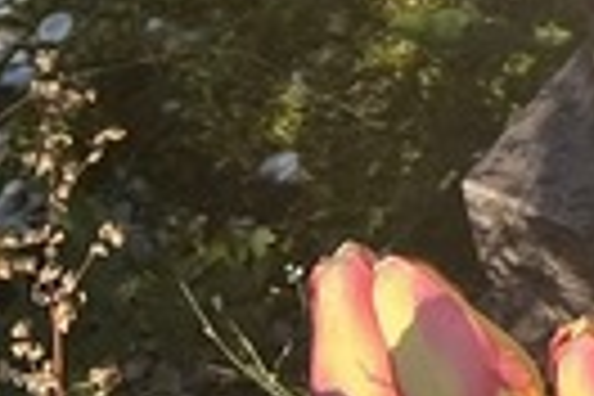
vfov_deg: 7.6
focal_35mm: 164
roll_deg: -1.6
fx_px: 2706
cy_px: -657
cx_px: 1220
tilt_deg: -36.9
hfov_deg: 11.2
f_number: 1.5
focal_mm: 5.7
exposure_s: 1/3257
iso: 50
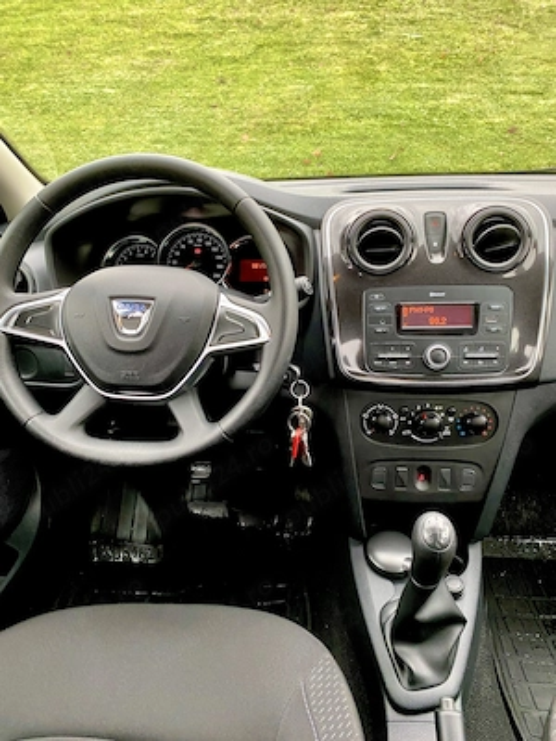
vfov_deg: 67.3
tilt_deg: -24.2
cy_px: 370
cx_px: 278
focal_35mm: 26
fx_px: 557
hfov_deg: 53.1
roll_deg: +1.1
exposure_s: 1/90
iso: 125
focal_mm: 4.25
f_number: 1.8
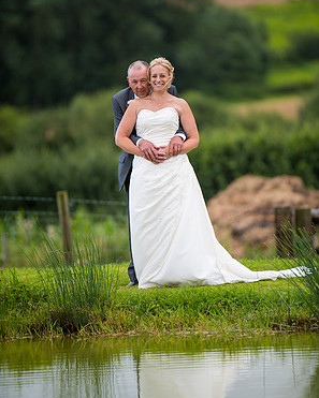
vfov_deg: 5.7
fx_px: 4023
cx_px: 160
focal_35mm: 341
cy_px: 181
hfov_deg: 4.5
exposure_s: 1/1250
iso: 400
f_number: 3.5
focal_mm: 300
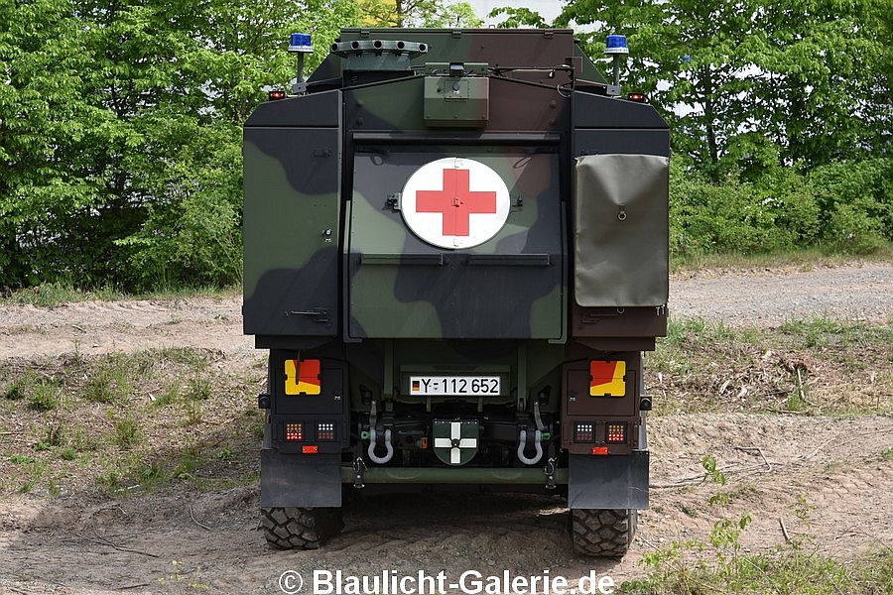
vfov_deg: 21.9
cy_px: 298
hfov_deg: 32.4
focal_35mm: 62
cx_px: 446
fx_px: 1538
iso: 200
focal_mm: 62
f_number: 9
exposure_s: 1/320
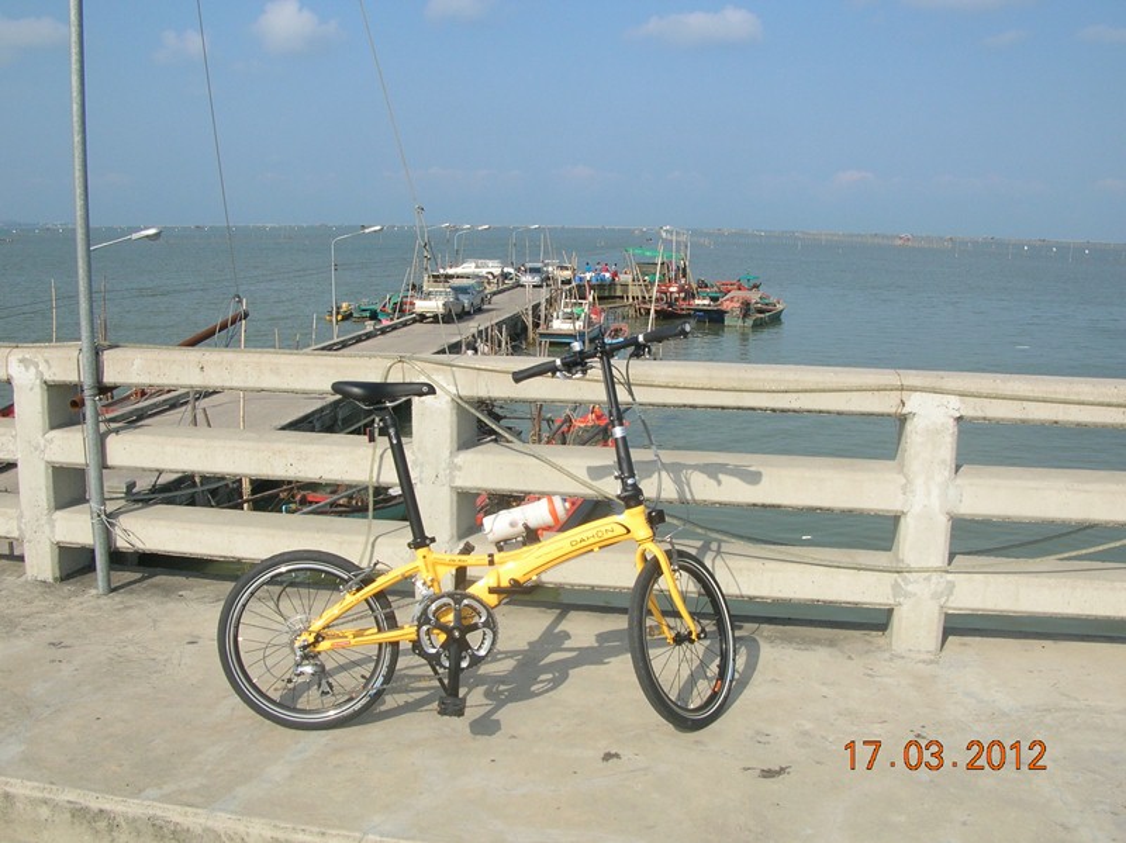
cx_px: 563
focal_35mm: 35
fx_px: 1138
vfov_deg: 40.7
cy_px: 422
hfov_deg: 52.7
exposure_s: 1/346
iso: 50
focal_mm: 5.8
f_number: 5.6
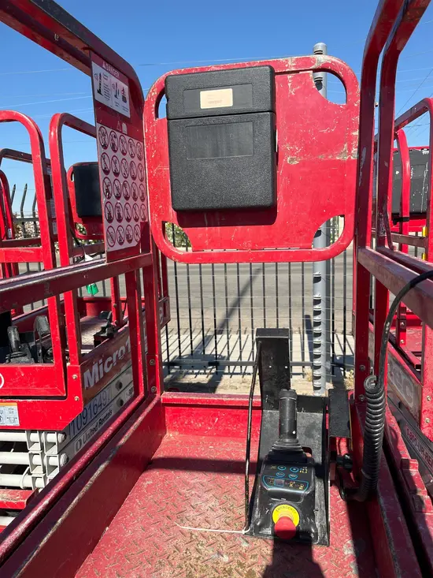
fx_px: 434
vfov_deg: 67.3
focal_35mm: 26
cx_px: 216
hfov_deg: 53.1
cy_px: 289
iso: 50
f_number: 1.6
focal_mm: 5.1
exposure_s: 1/2755
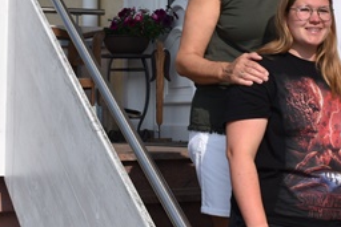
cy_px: 44
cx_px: 286
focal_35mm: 86
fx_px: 817
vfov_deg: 15.8
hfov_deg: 23.1
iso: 100
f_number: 11
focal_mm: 23
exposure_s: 1/200
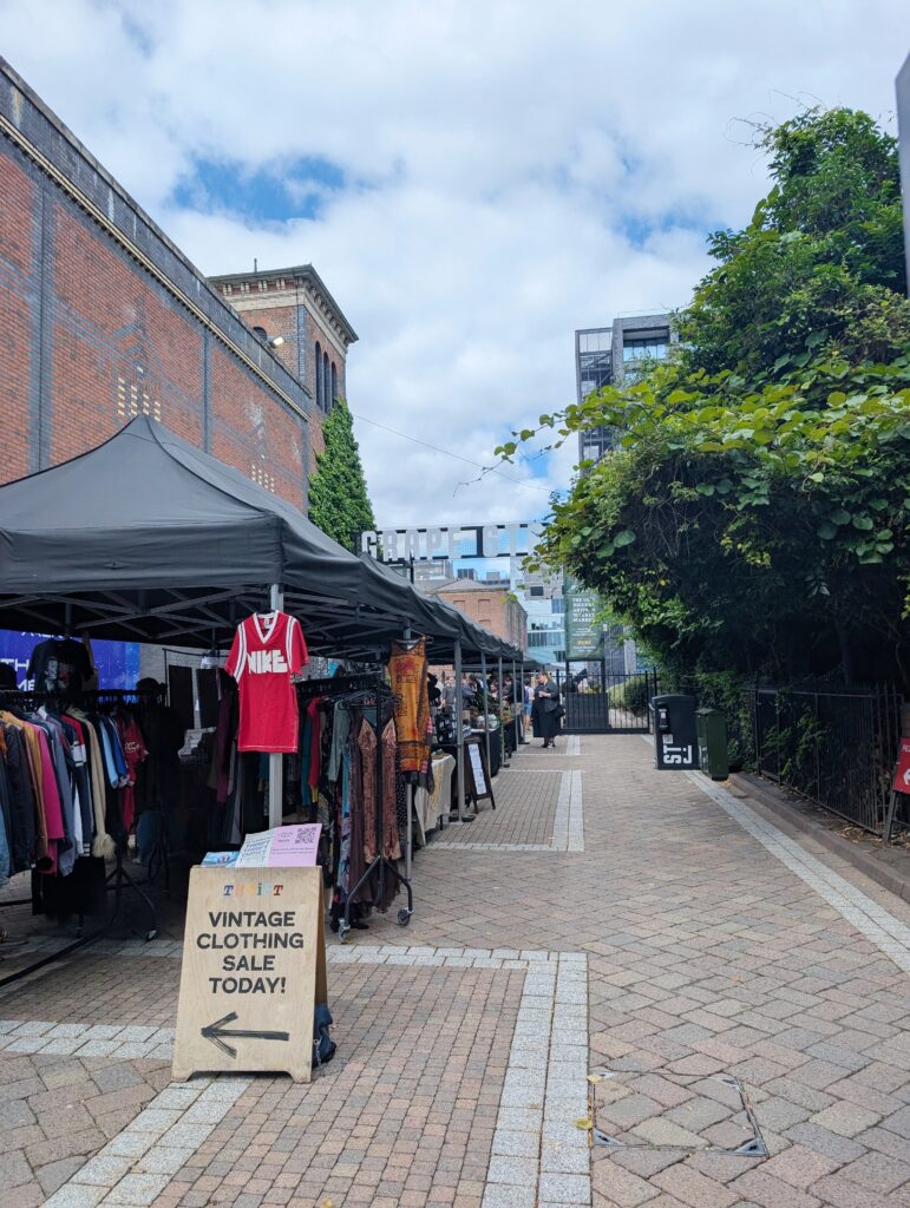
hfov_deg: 56.9
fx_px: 839
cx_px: 455
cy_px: 604
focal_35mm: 24
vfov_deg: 71.5
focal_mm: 6.9
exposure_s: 1/1119
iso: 21
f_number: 1.68
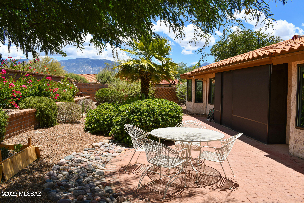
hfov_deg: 67.4
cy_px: 102
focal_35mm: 27
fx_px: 228
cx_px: 152
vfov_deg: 47.9
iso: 100
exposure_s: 1/320
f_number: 8
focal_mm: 18
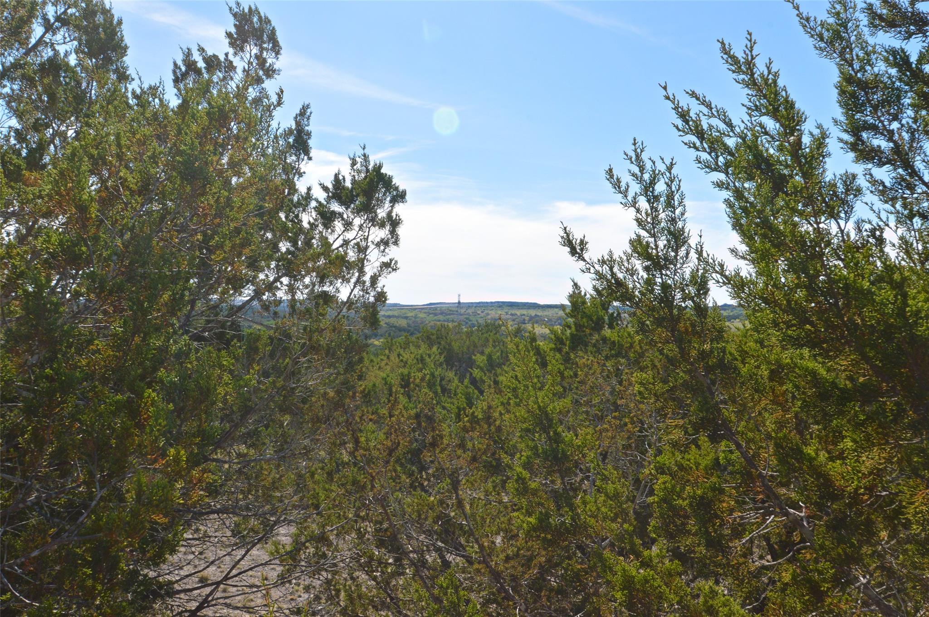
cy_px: 308
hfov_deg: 53.2
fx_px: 928
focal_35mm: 36
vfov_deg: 36.8
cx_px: 464
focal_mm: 24
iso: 200
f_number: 16
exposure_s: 1/50
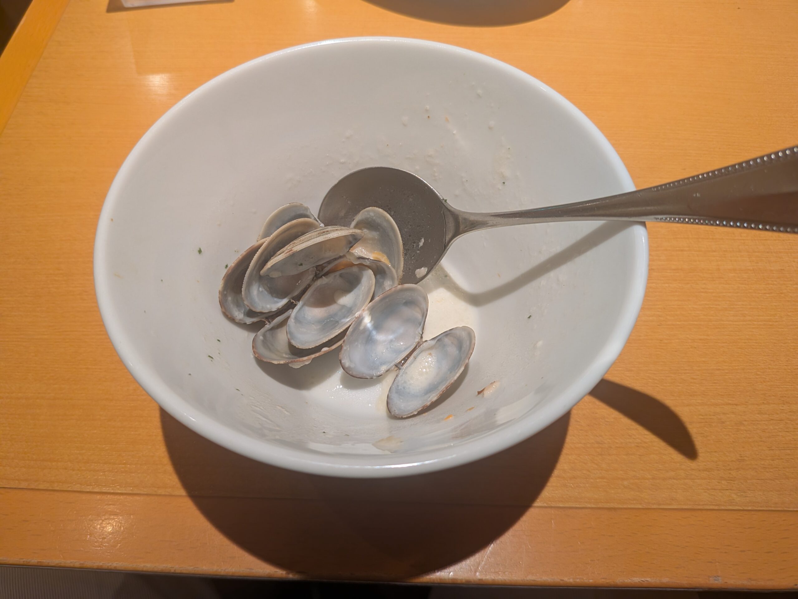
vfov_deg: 56.8
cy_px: 300
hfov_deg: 71.6
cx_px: 399
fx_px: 553
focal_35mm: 24
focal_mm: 4.53
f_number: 1.7
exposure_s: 1/33.3
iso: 60
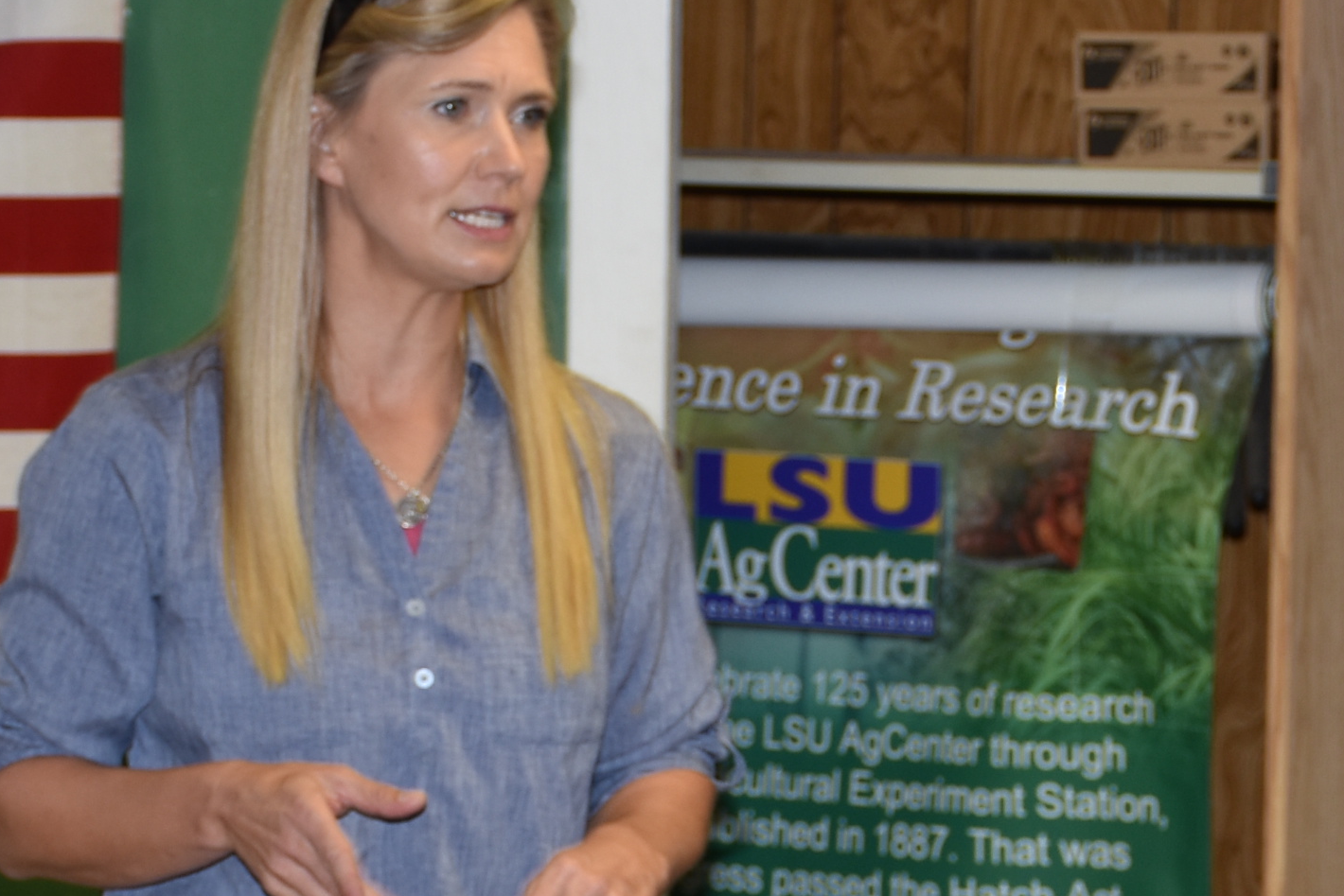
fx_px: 9222
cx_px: 851
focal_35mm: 247
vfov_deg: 5.5
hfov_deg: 8.3
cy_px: 1076
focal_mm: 52
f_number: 4.8
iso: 200
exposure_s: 1/60
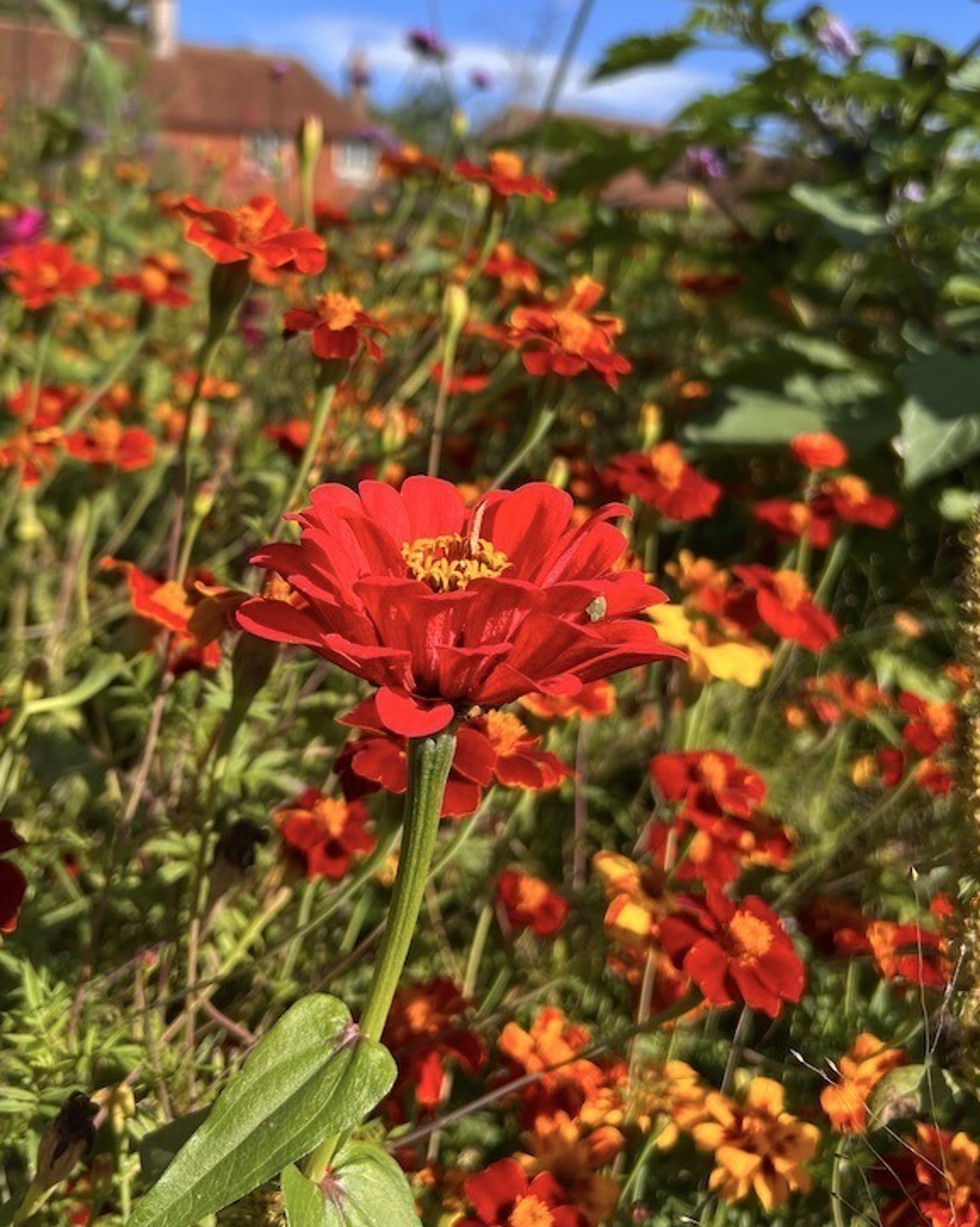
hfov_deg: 41.0
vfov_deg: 49.7
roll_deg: -2.3
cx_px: 423
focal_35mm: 36
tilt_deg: -5.3
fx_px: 1306
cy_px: 442
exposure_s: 1/1645
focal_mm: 5.7
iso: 50
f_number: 1.5
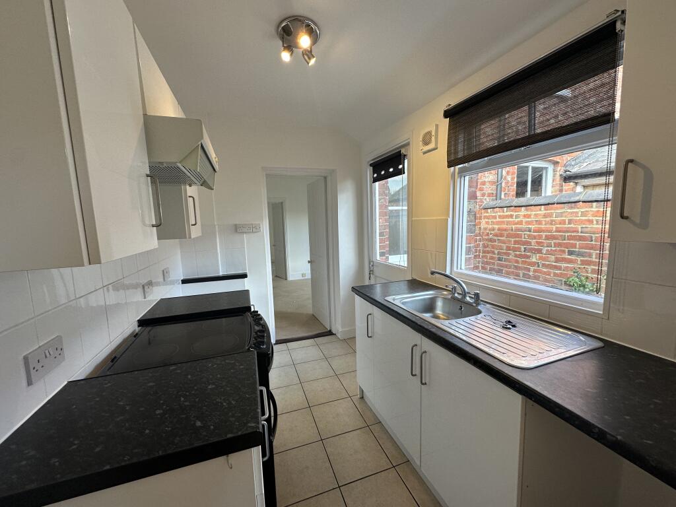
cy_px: 254
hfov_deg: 102.1
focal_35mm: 14
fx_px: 273
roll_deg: +1.8
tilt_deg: -6.8
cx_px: 338
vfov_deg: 85.7
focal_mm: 2.22
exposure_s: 1/100
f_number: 2.2
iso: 80
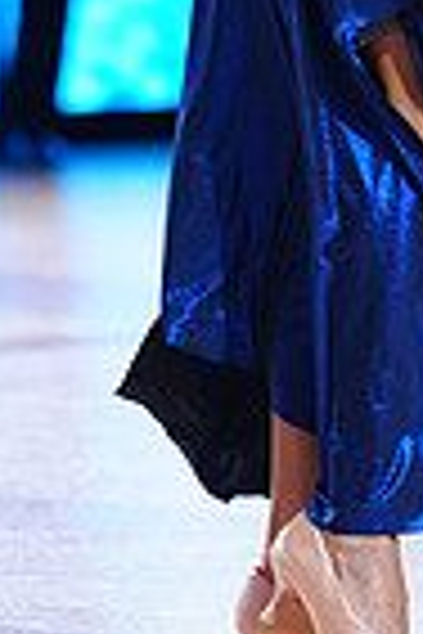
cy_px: -220
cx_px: 362
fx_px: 10856
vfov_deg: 3.3
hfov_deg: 2.2
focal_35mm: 616
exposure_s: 1/500
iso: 2000
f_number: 2.8
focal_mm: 150
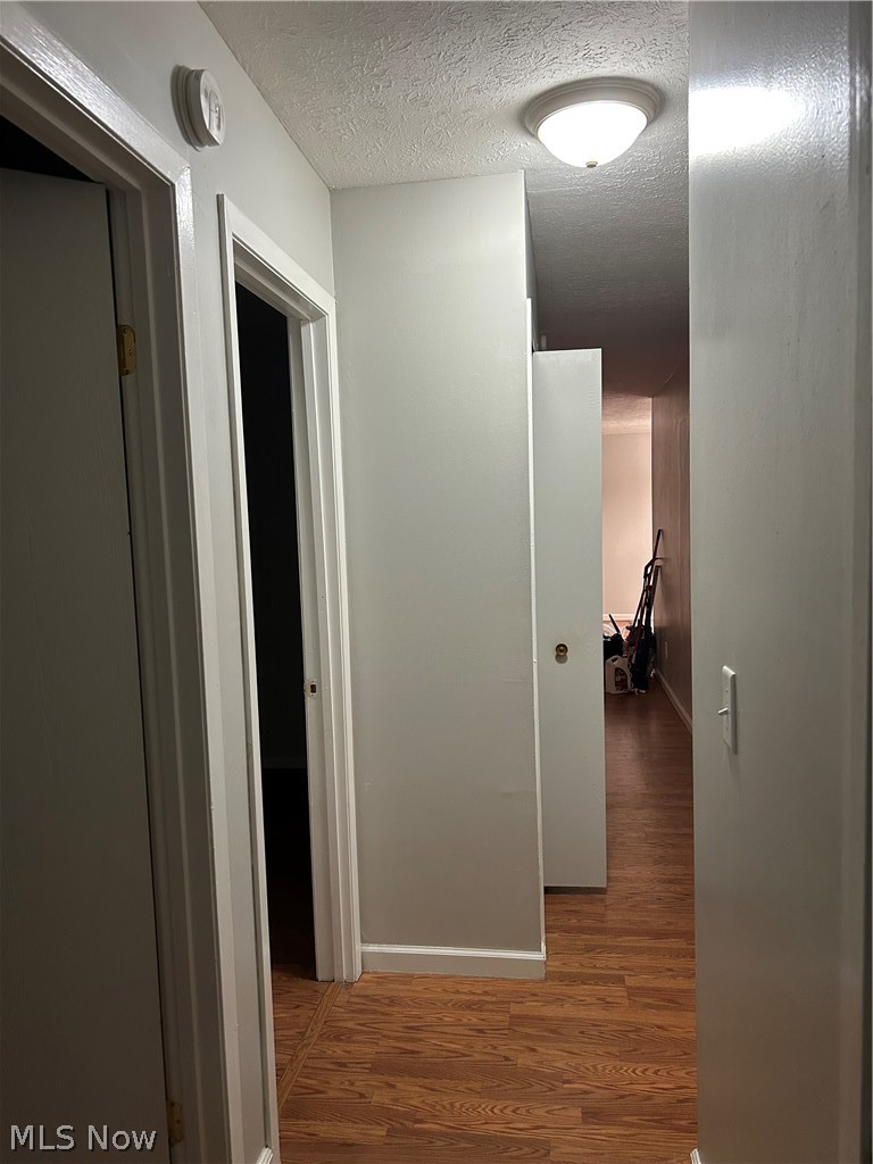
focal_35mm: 26
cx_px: 436
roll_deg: +1.7
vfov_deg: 67.3
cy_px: 582
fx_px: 874
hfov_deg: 53.1
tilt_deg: -4.8
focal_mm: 5.7
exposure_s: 1/60
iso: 250
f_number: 1.5
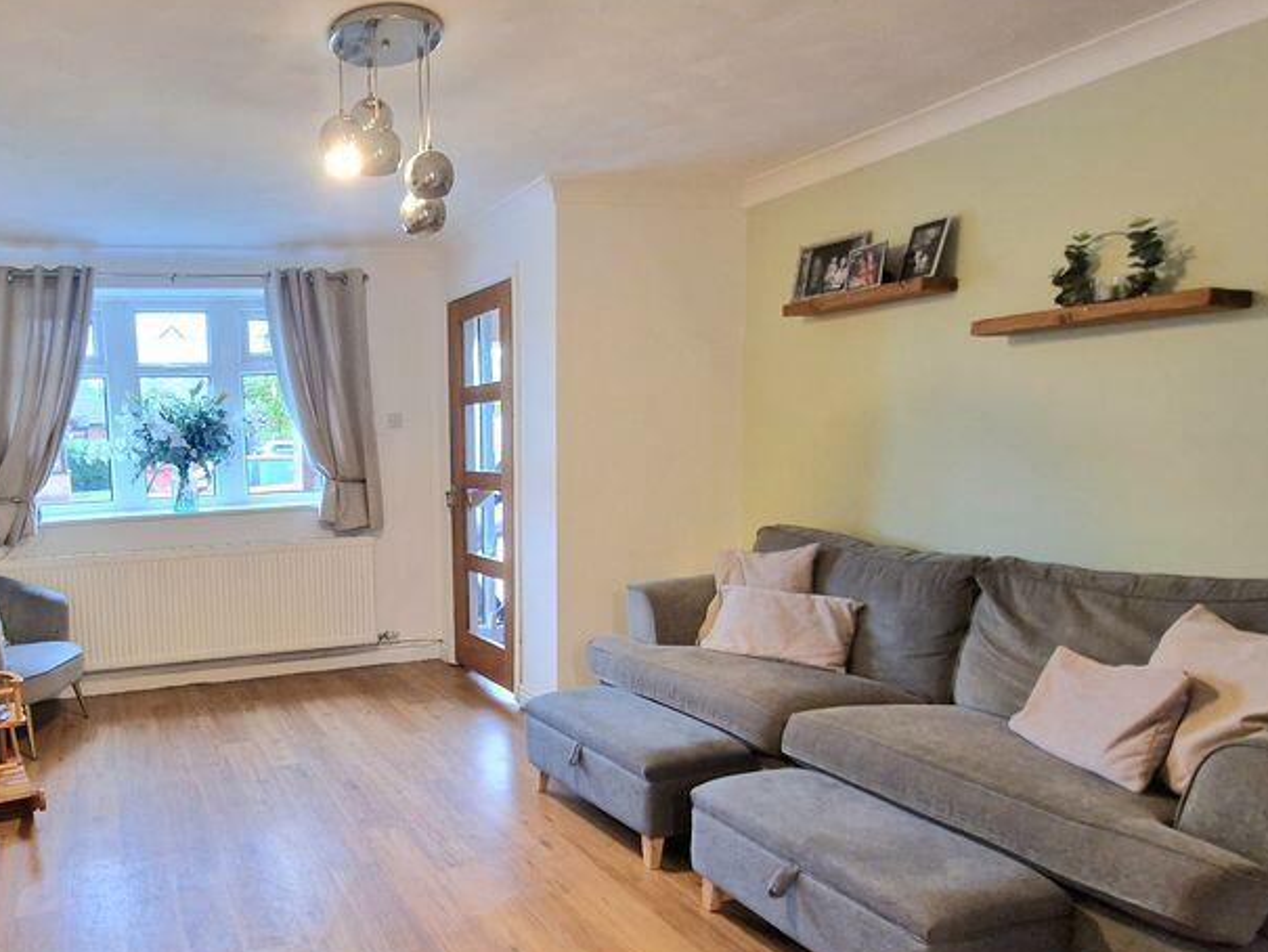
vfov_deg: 60.8
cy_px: 545
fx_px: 806
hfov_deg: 71.0
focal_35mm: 22
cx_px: 310
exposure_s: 1/50
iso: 320
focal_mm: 2.2
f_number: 2.2
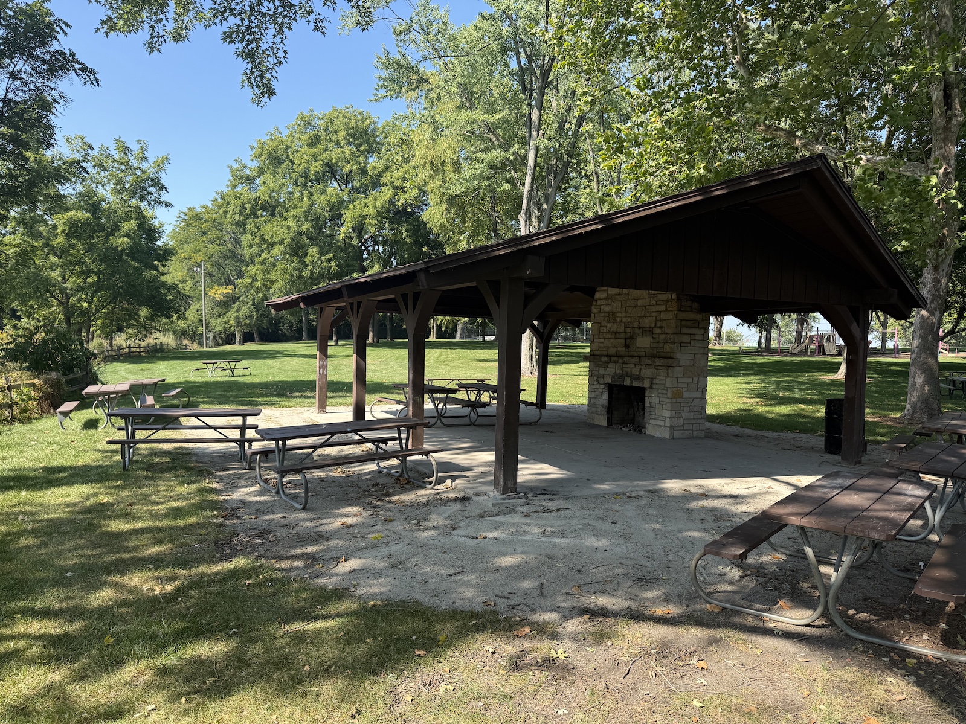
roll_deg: -1.9
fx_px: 670
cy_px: 362
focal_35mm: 24
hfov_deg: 71.6
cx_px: 483
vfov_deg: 56.8
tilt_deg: -2.0
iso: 100
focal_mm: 6.76
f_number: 1.78
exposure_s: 1/1437
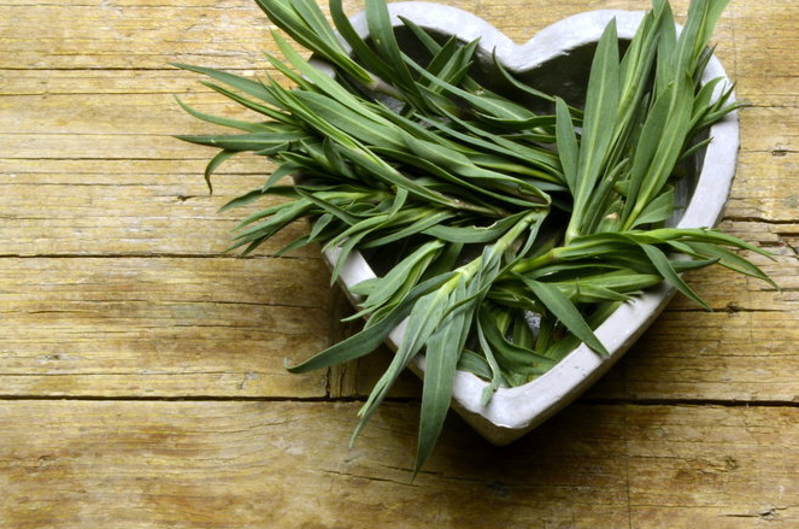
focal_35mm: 87
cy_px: 198
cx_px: 506
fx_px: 1919
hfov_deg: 23.5
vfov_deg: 15.7
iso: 200
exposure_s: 1/50
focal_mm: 45
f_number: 32
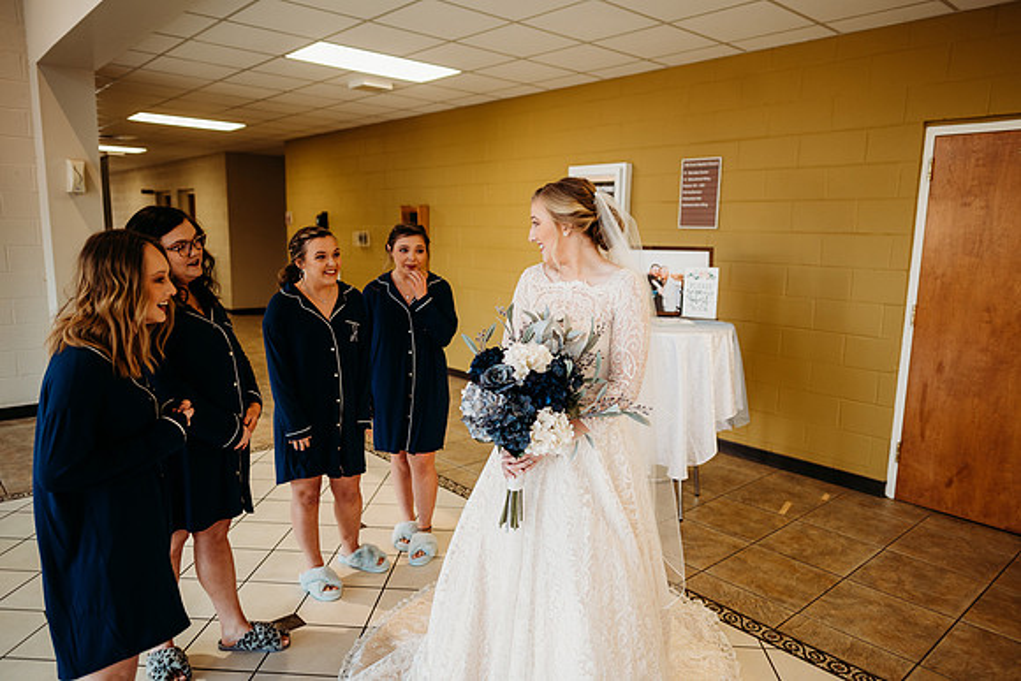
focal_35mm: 24
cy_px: 340
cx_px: 510
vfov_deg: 53.2
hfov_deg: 73.7
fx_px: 681
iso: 400
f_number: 1.8
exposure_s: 1/160
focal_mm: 24
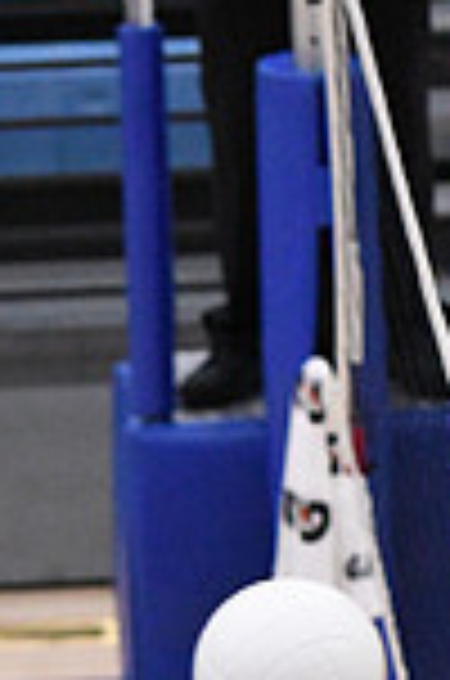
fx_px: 12186
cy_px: 1301
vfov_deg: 3.2
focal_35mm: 647
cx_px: 200
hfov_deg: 2.1
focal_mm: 112
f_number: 3.2
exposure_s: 1/1250
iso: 6400
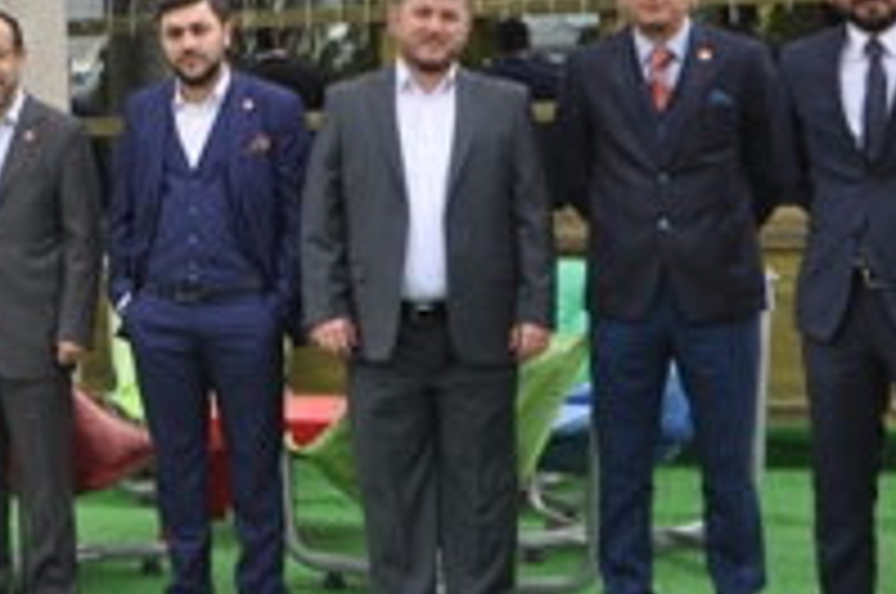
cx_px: -68
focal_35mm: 98
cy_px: 189
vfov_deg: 13.9
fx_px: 2438
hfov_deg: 20.0
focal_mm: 29
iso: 200
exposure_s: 1/200
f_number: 7.1
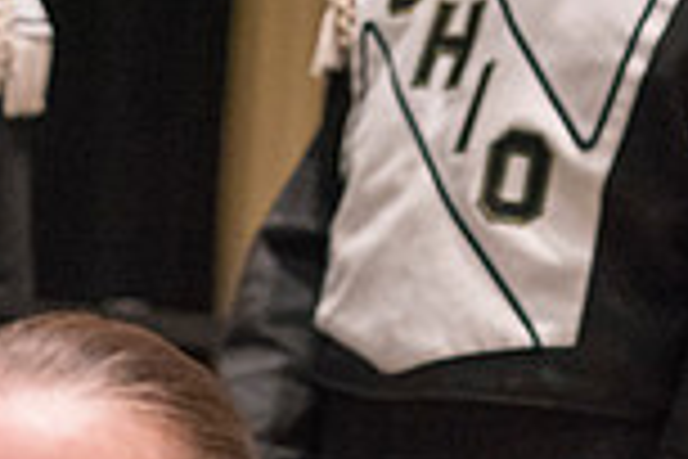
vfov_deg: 7.3
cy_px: 812
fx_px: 3478
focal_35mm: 182
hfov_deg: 11.3
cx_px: 243
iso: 4000
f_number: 2.8
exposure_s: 1/400
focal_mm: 48
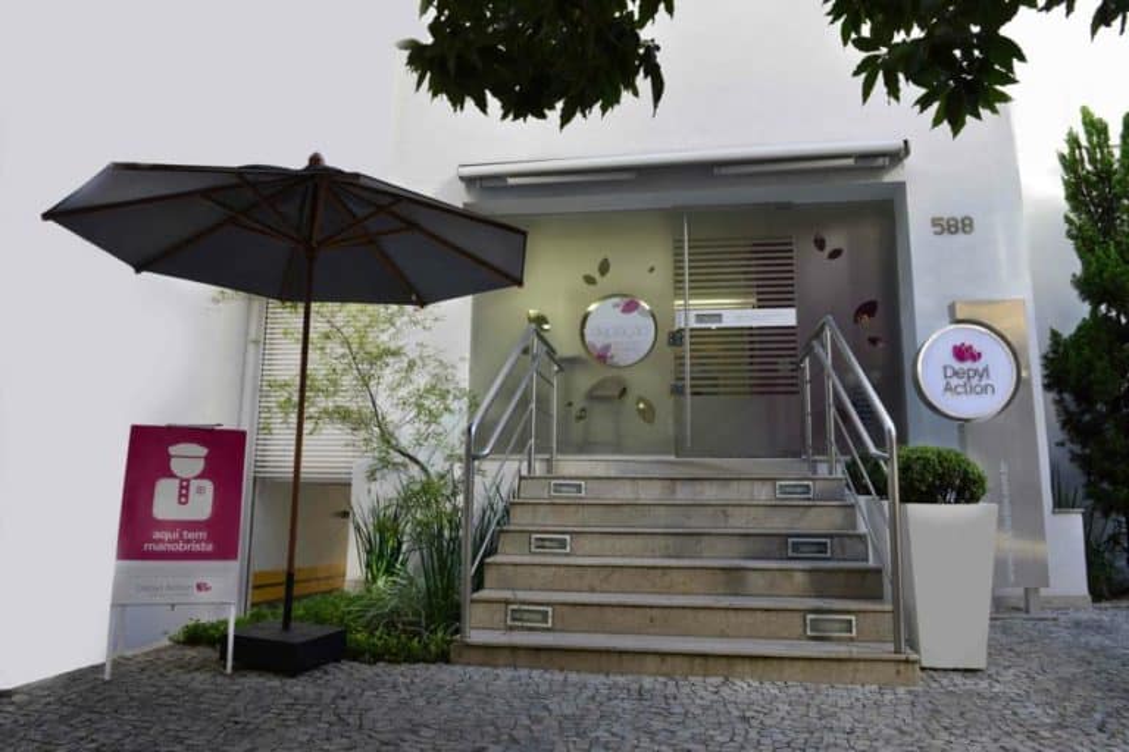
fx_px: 753
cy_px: 376
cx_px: 564
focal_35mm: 24
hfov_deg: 73.7
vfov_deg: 53.1
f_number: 9
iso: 500
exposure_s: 1/80
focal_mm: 24
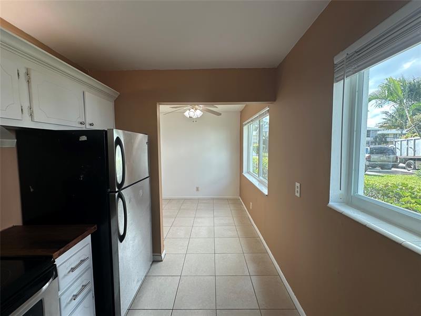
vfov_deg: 85.7
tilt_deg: -3.6
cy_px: 158
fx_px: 170
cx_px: 210
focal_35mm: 14
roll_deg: +0.0
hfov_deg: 102.1
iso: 40
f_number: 2.2
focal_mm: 2.22
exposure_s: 1/121
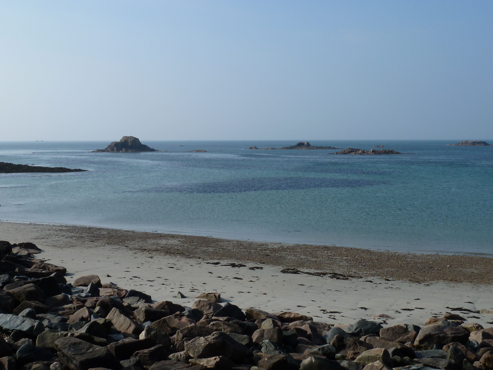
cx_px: 246
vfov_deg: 32.9
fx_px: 627
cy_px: 185
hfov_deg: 42.9
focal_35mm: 44
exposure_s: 1/400
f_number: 5.6
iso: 80
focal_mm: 7.3
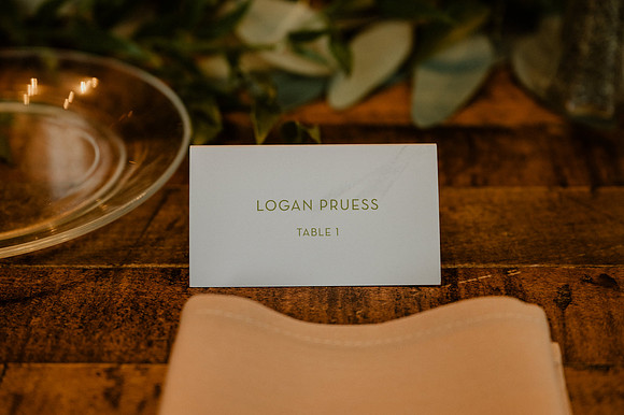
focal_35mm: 71
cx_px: 312
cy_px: 208
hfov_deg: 28.5
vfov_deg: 19.2
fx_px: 1230
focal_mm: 70
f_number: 4
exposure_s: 1/250
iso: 1000
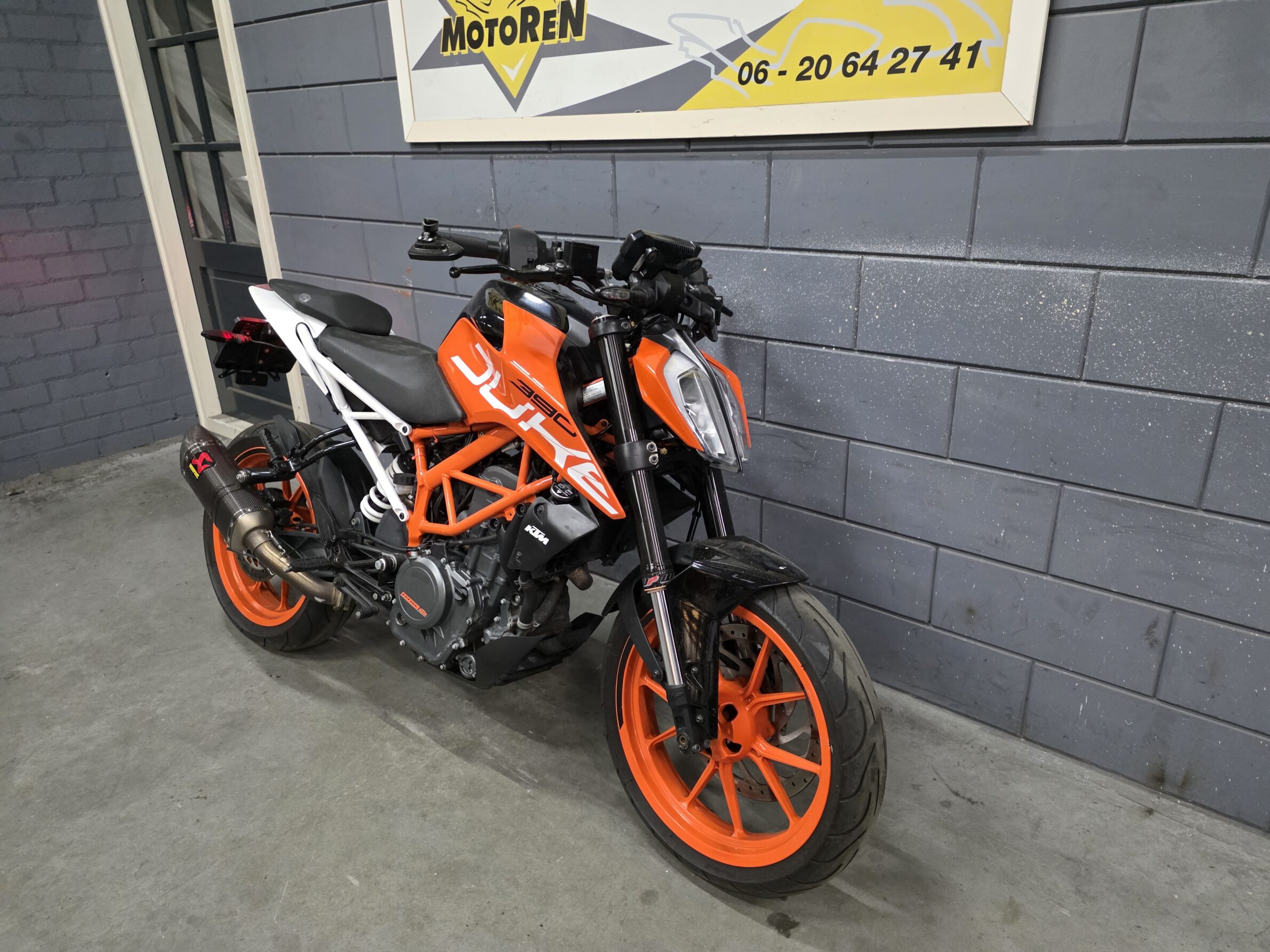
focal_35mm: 23
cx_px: 635
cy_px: 476
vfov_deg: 58.9
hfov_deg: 73.9
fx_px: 844
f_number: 1.7
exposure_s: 1/100
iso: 1600
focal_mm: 6.25
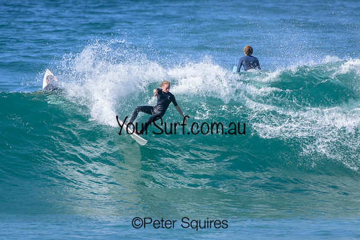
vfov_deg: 1.2
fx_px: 11147
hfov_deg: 1.9
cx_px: 159
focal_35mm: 1114
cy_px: 106
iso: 1600
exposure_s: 1/2000
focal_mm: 1000
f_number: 11
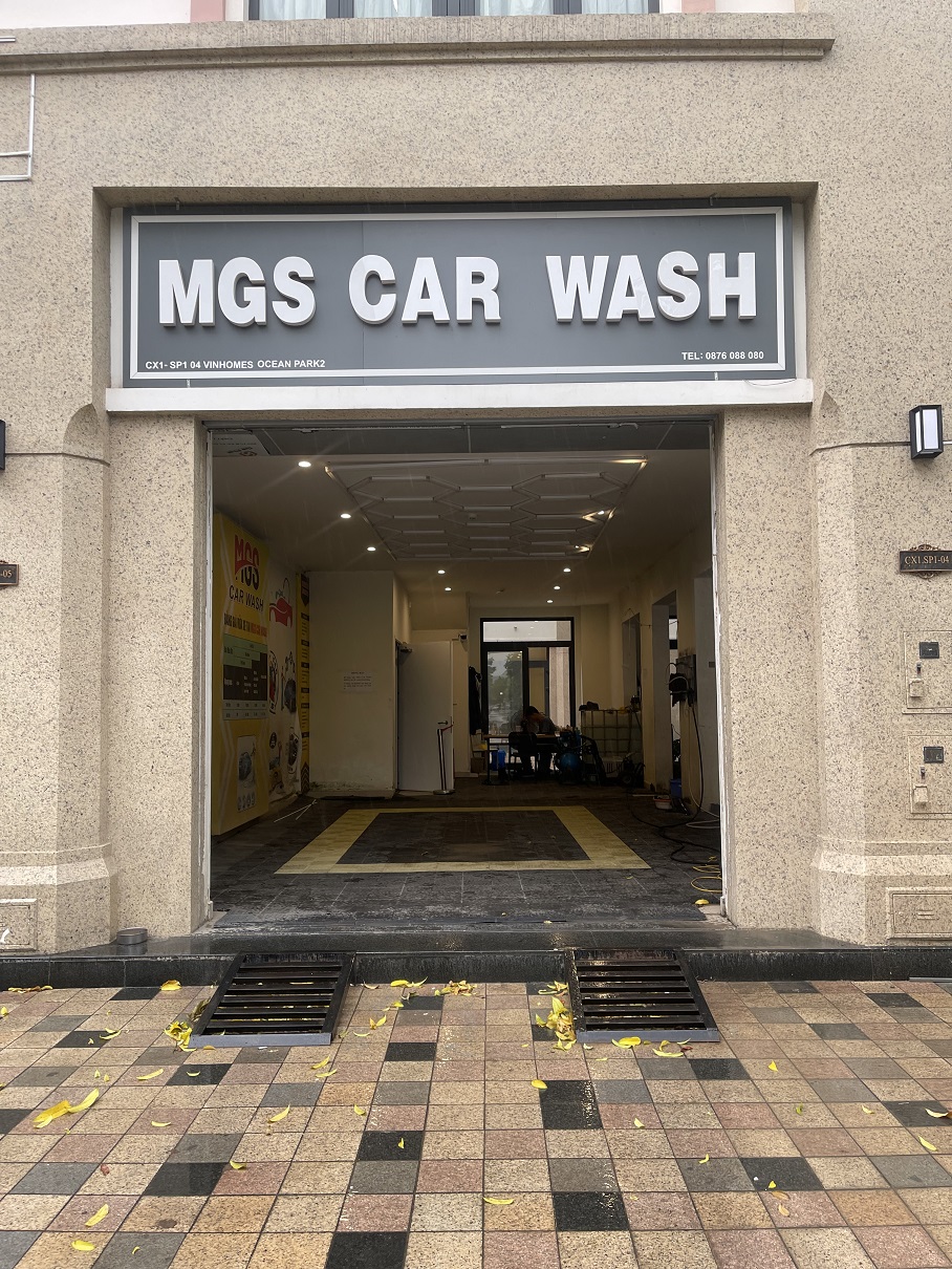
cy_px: 634
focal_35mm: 25
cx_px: 476
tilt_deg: +3.9
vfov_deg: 69.4
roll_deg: +1.6
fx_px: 916
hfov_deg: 54.9
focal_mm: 5.1
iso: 40
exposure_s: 1/121
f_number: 1.6
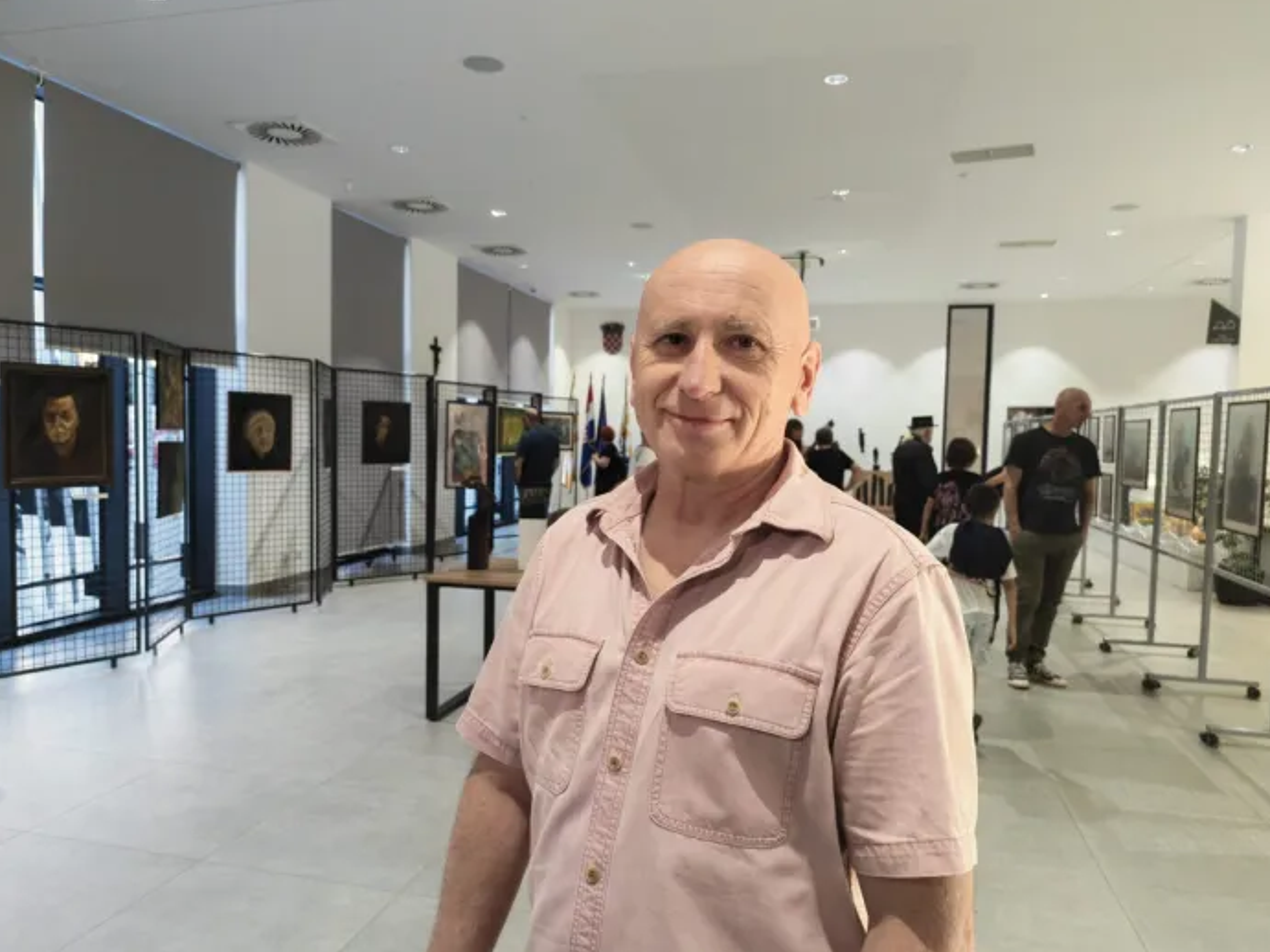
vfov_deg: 54.9
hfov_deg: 69.4
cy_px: 485
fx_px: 917
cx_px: 625
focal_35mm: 25
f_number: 1.9
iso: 2000
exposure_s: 1/260
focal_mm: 6.12
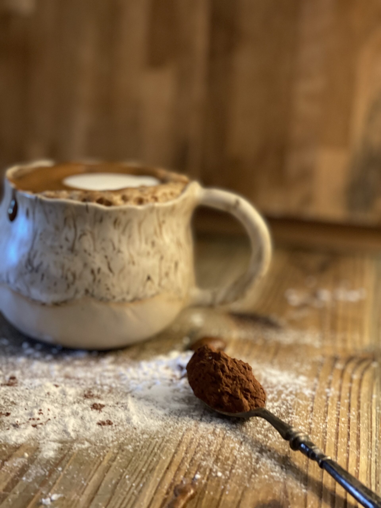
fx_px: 939
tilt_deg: -16.4
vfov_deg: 30.3
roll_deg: -3.9
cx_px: 190
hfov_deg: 22.9
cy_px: 254
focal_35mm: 64
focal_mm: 7.5
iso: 400
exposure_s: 1/20
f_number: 2.2
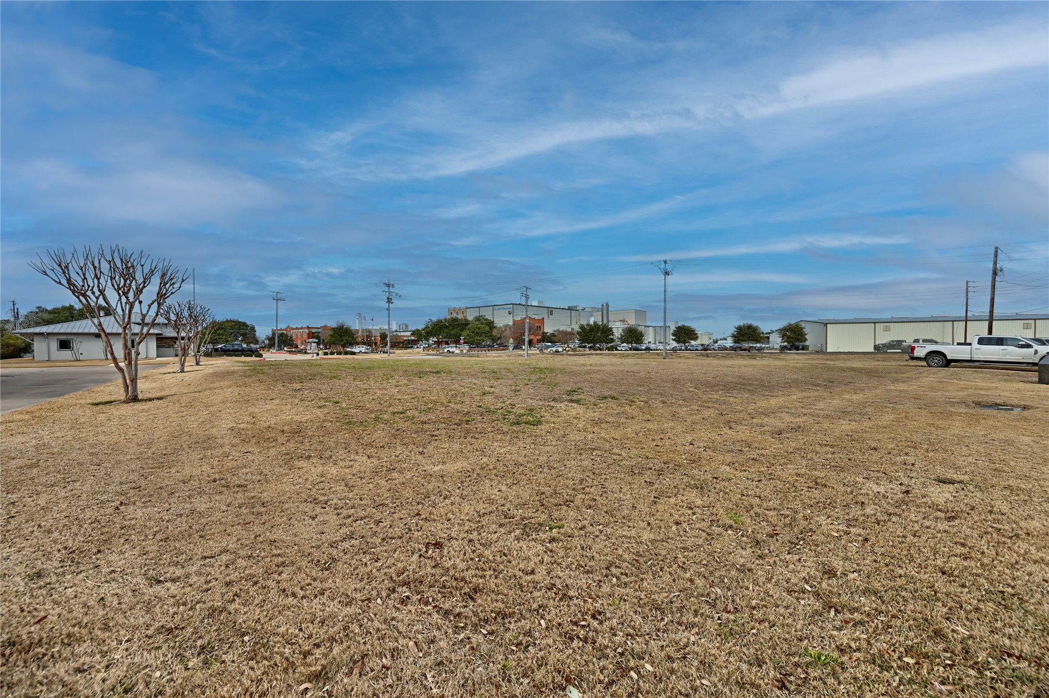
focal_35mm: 14
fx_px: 408
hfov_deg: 104.3
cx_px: 524
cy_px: 349
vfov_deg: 81.1
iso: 100
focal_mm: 14
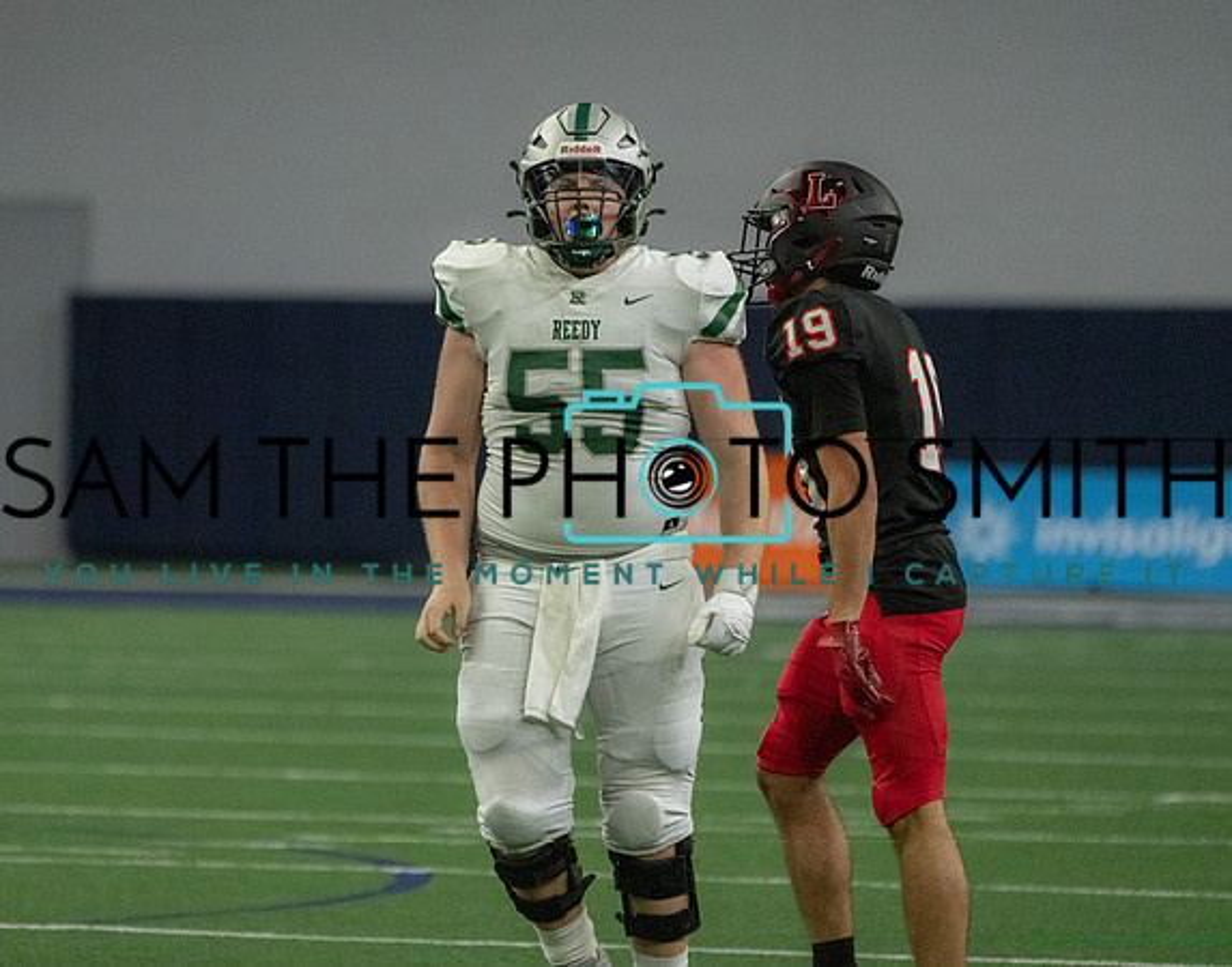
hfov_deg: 4.6
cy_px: 461
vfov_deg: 3.6
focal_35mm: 428
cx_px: 473
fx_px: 15500
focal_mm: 361
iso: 8000
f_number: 5.6
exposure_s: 1/1000
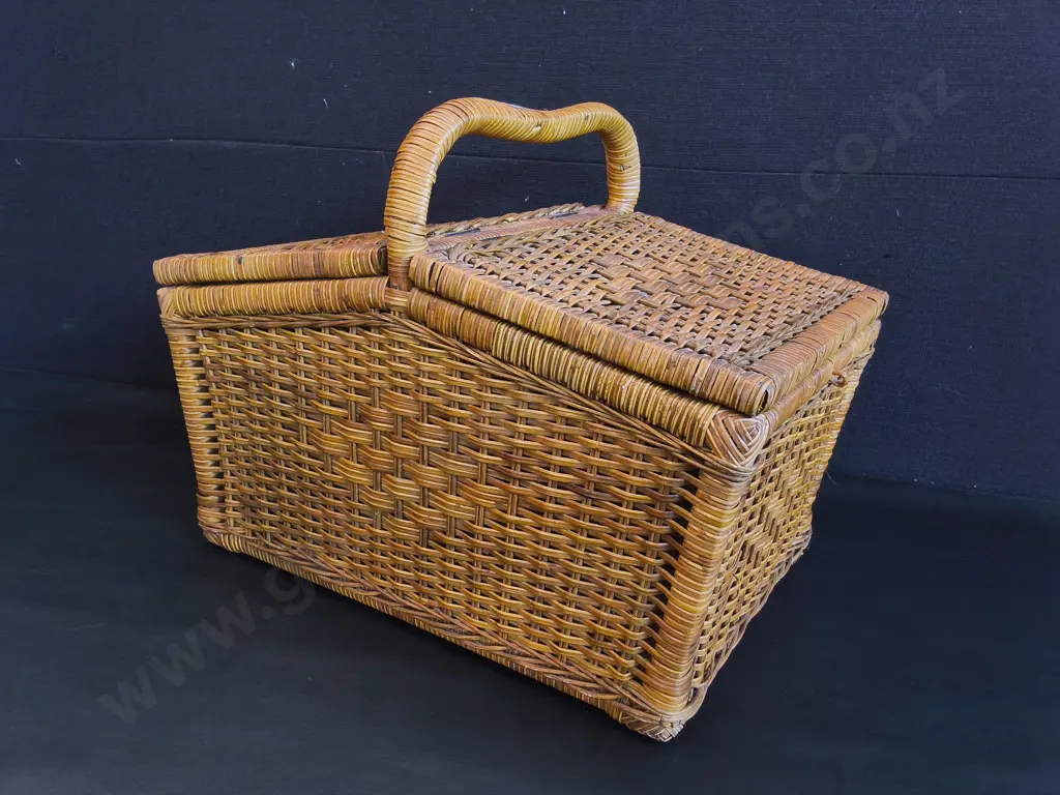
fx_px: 827
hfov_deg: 65.3
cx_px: 530
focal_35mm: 27
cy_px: 398
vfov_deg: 51.4
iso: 100
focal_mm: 2.87
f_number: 2
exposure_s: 1/120
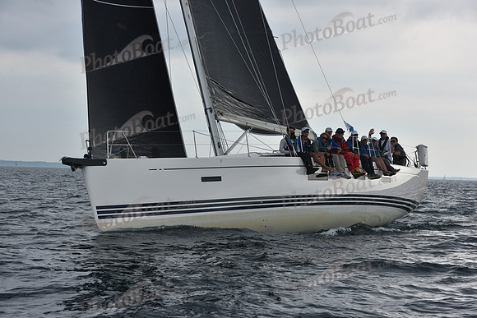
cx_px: 238
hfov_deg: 18.6
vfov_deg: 12.5
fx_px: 1458
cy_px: 159
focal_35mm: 110
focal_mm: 110
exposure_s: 1/800
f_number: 9
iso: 400
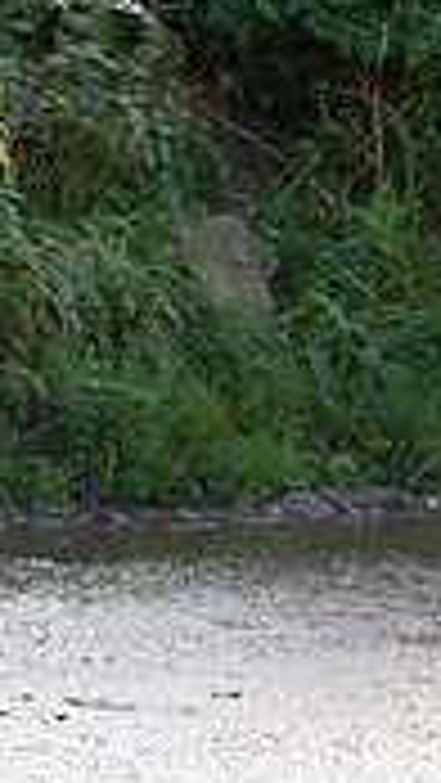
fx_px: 12523
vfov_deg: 3.6
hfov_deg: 2.0
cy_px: -496
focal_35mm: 603
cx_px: -1698
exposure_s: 1/2500
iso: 800
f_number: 2.8
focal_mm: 75
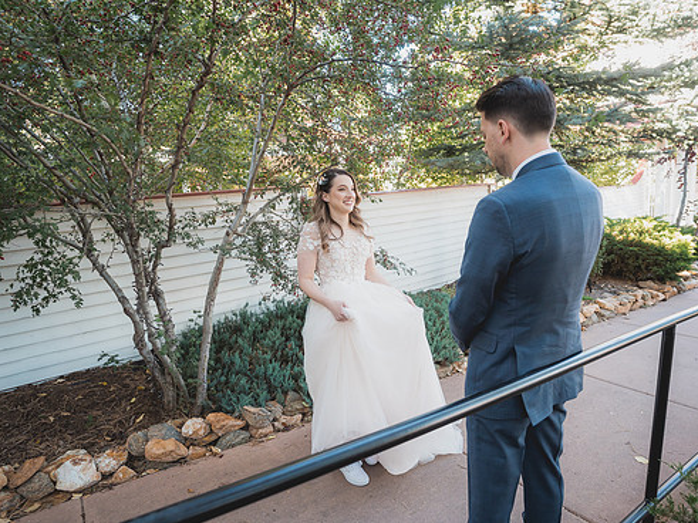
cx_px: 340
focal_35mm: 21
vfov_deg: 63.4
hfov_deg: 79.0
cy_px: 264
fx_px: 423
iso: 1000
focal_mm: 18
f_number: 2.8
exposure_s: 1/320
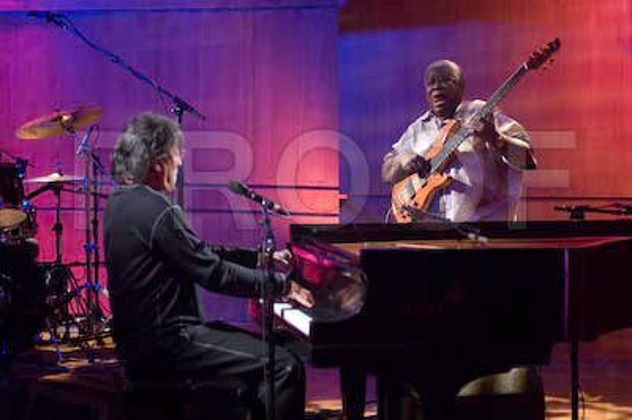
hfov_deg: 19.5
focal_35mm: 105
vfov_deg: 13.0
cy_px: 210
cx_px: 316
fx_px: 1842
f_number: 2.8
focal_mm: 70
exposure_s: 1/50
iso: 800
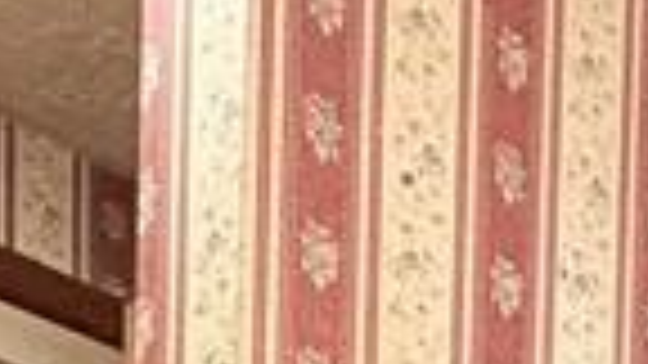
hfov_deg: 18.2
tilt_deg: -2.1
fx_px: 1856
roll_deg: -0.2
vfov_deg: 8.5
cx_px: 884
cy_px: 1243
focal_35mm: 108
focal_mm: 2.22
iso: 400
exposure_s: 1/60
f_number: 2.2
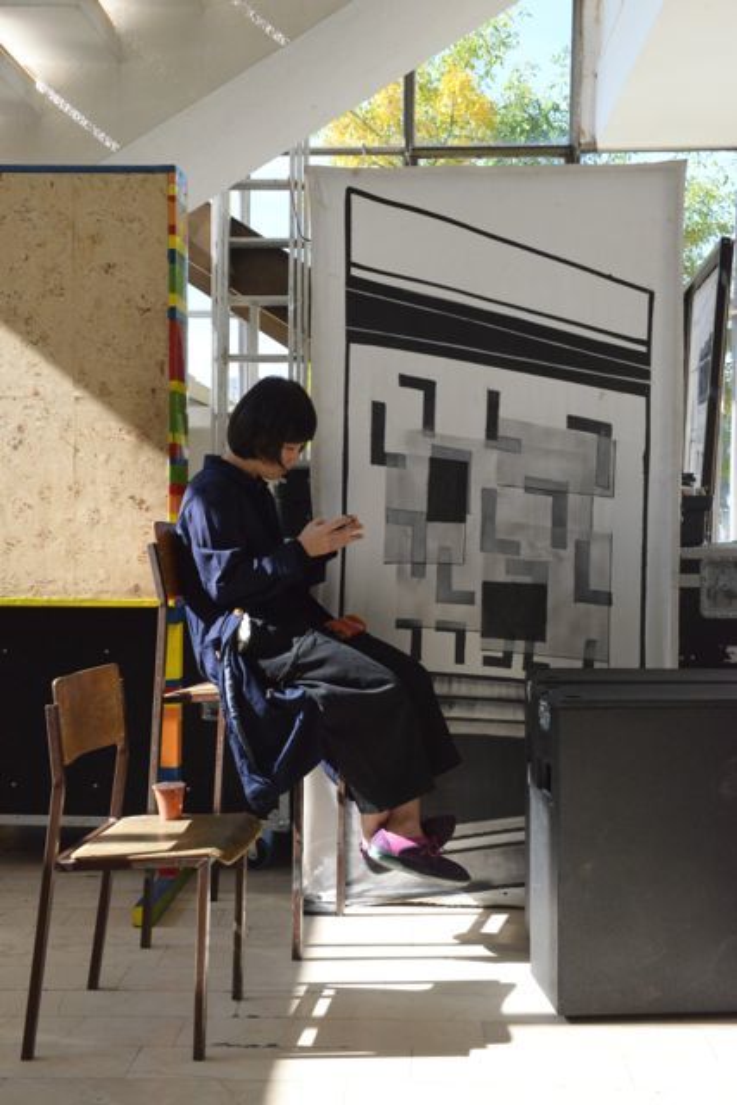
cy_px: 552
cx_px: 368
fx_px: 1350
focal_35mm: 44
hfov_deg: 30.5
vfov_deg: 44.5
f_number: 16
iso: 6400
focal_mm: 44
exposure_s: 1/1000
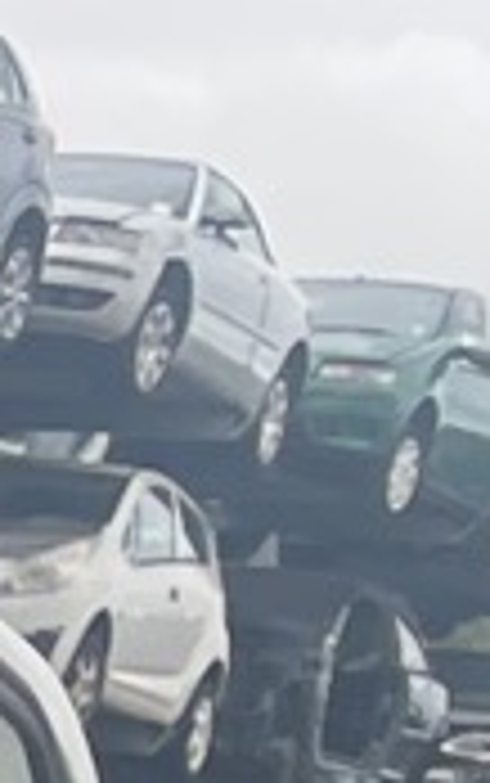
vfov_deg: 6.7
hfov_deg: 3.4
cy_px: 2246
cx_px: -3363
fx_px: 6079
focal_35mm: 285
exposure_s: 1/403
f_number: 1.6
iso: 32
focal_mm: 4.2
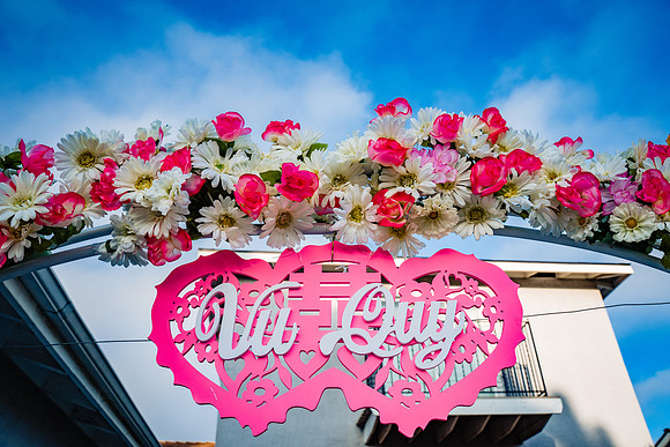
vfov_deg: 46.4
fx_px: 521
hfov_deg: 65.5
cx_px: 335
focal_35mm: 28
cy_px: 224
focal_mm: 28
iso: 640
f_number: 7.1
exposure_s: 1/800
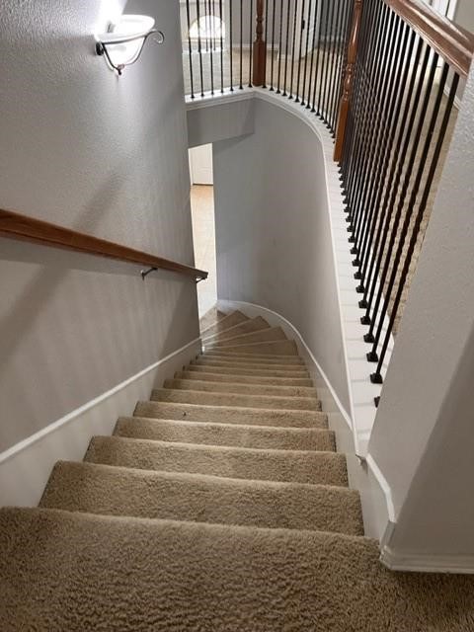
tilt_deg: -39.2
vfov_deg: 67.3
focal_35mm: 26
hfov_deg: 53.1
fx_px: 475
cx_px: 237
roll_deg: -1.0
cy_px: 316
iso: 400
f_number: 1.6
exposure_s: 1/40
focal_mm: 5.1
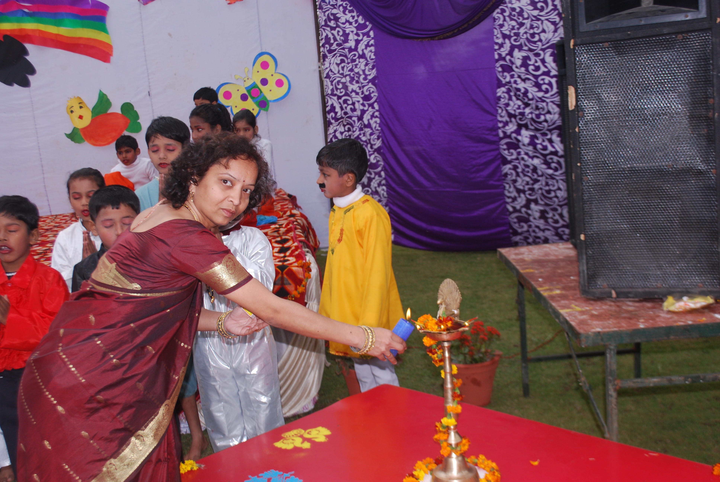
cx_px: 360
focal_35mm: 39
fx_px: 781
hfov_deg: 49.5
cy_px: 241
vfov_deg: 34.3
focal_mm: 26
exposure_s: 1/125
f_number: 6.3
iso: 200
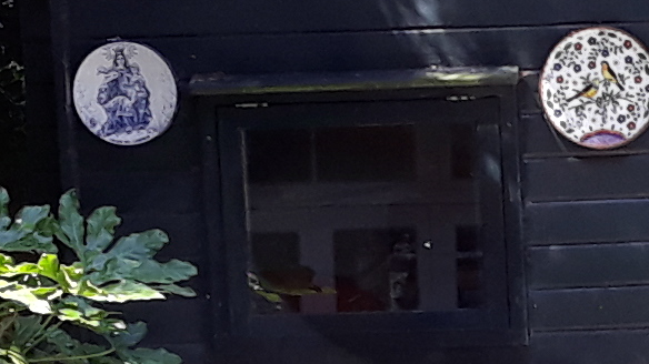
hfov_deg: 10.3
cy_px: 627
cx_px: 693
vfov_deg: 5.7
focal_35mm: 208
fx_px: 3578
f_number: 1.7
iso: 40
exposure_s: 1/207
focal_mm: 3.71
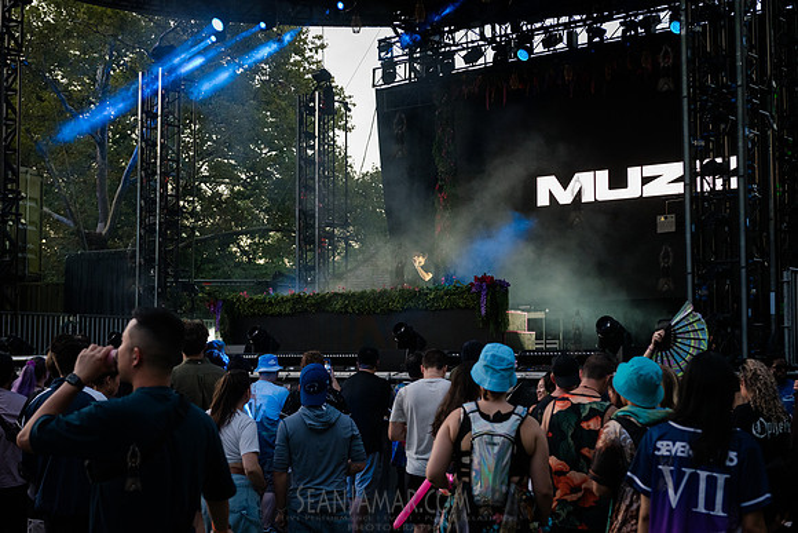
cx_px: 399
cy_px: 266
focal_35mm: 58
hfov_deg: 34.4
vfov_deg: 23.4
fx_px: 1288
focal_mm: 58
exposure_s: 1/400
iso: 3200
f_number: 4
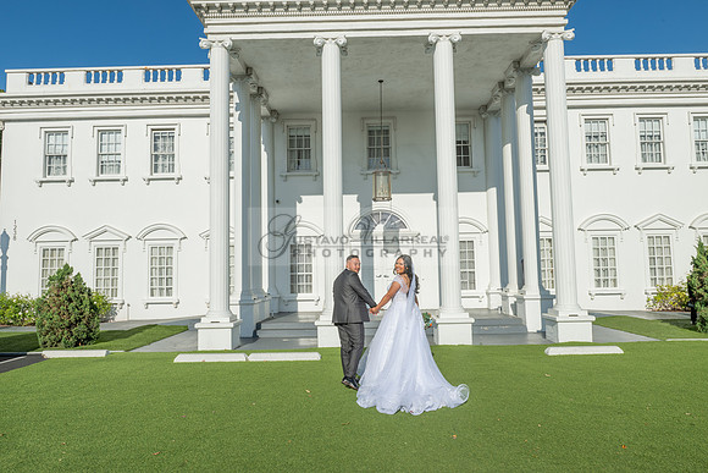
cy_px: 236
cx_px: 354
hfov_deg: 73.7
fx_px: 472
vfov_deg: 53.2
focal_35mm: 24
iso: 200
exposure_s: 1/200
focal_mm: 24
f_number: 16
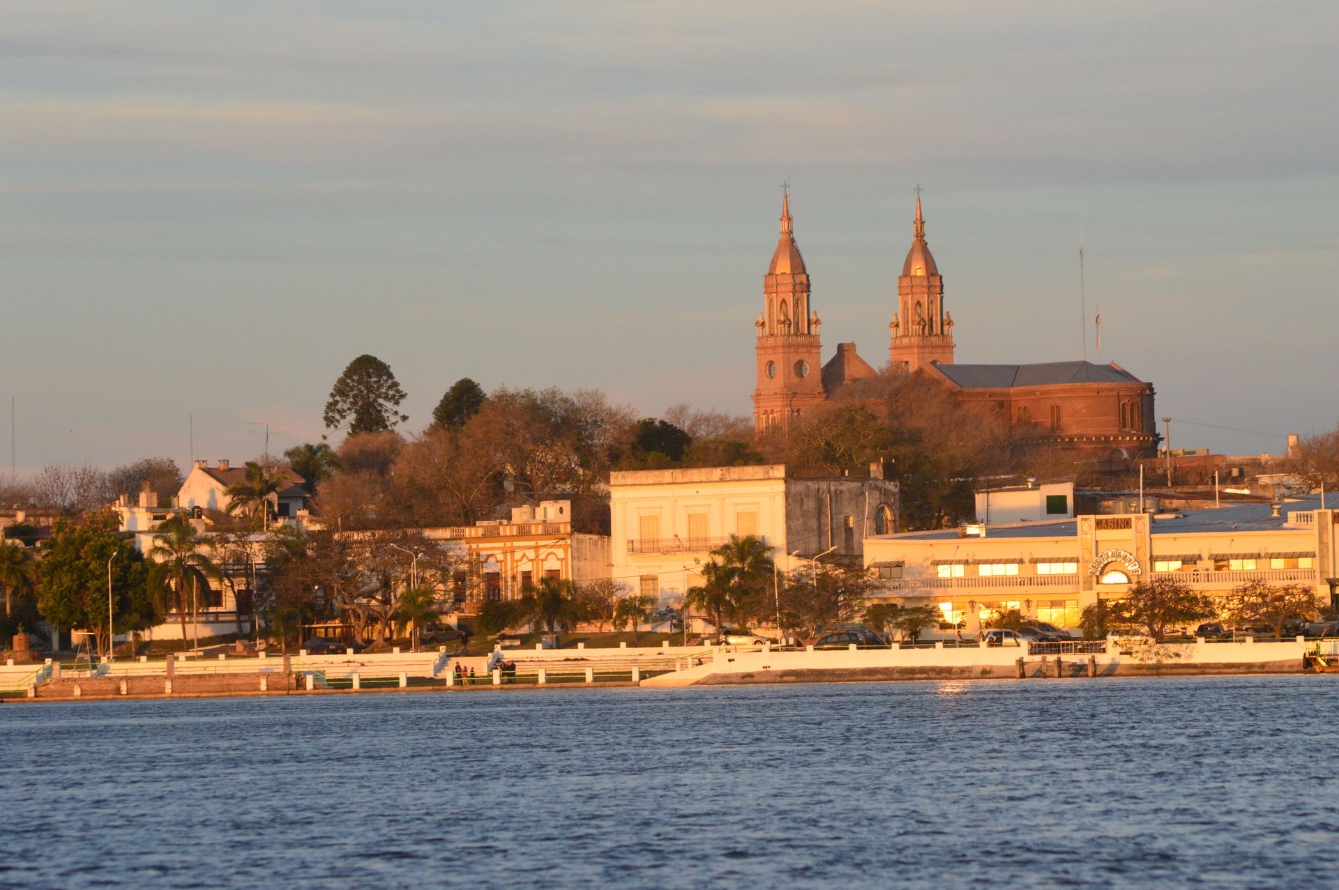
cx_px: 670
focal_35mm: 202
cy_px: 445
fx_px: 7526
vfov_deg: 6.8
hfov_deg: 10.2
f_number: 5.6
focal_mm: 135
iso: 800
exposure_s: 1/500
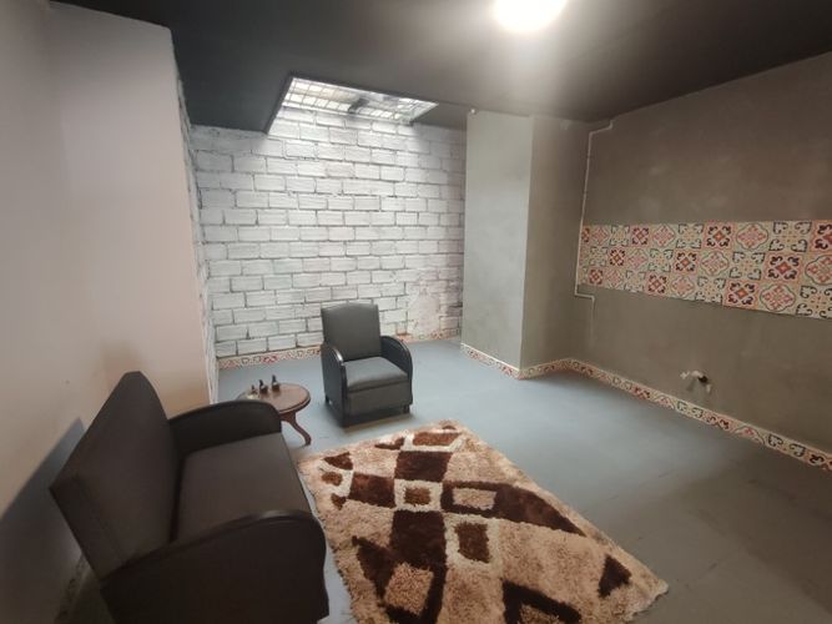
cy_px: 312
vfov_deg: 89.9
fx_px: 312
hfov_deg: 106.2
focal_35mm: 13
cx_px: 416
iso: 478
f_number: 2.2
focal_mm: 1.66
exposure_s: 1/60
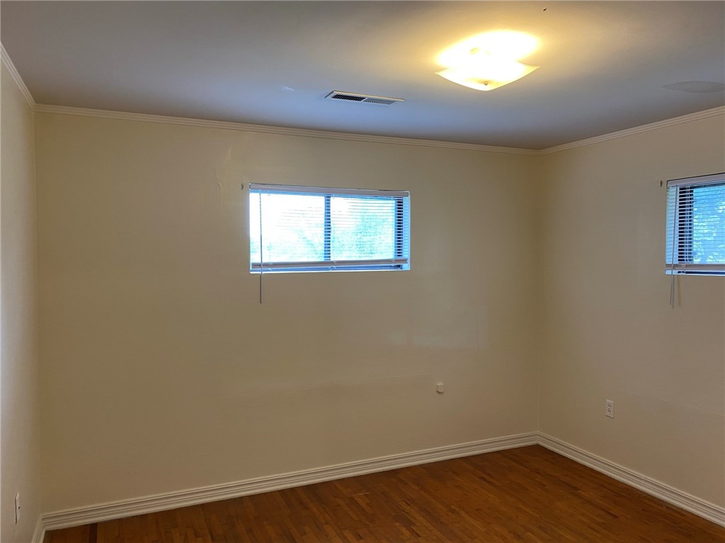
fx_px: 545
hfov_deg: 67.3
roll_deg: +0.2
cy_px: 272
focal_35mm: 26
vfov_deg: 53.1
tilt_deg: -2.3
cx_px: 362
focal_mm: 4.25
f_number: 1.8
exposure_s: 1/60
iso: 125
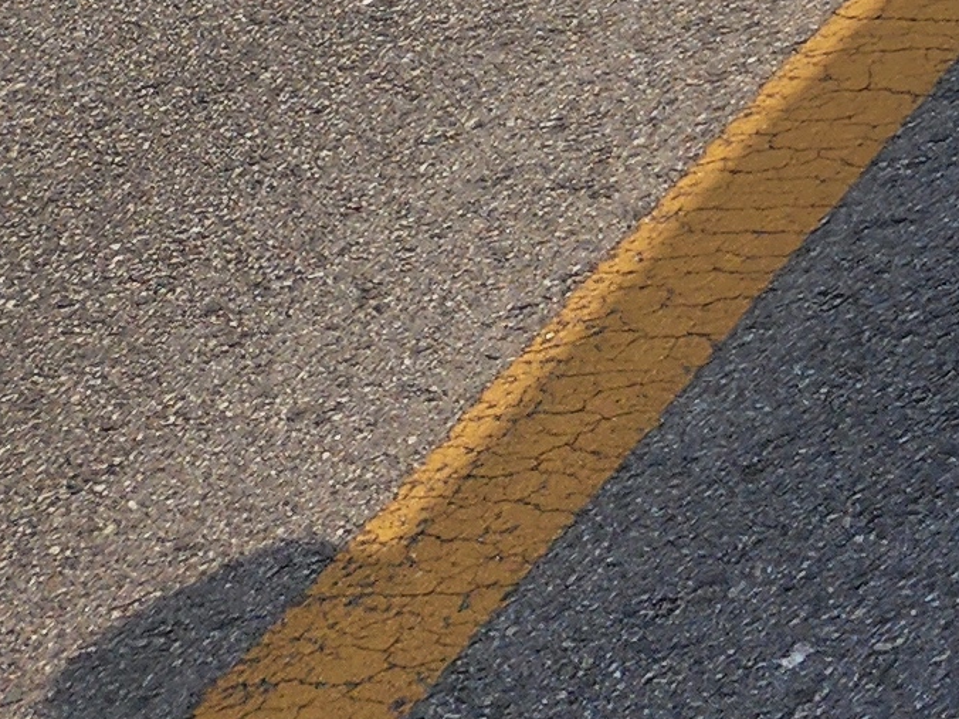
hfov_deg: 10.8
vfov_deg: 10.3
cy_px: -584
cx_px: 2695
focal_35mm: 136
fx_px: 3768
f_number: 1.8
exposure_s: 1/1746
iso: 12
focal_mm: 6.4
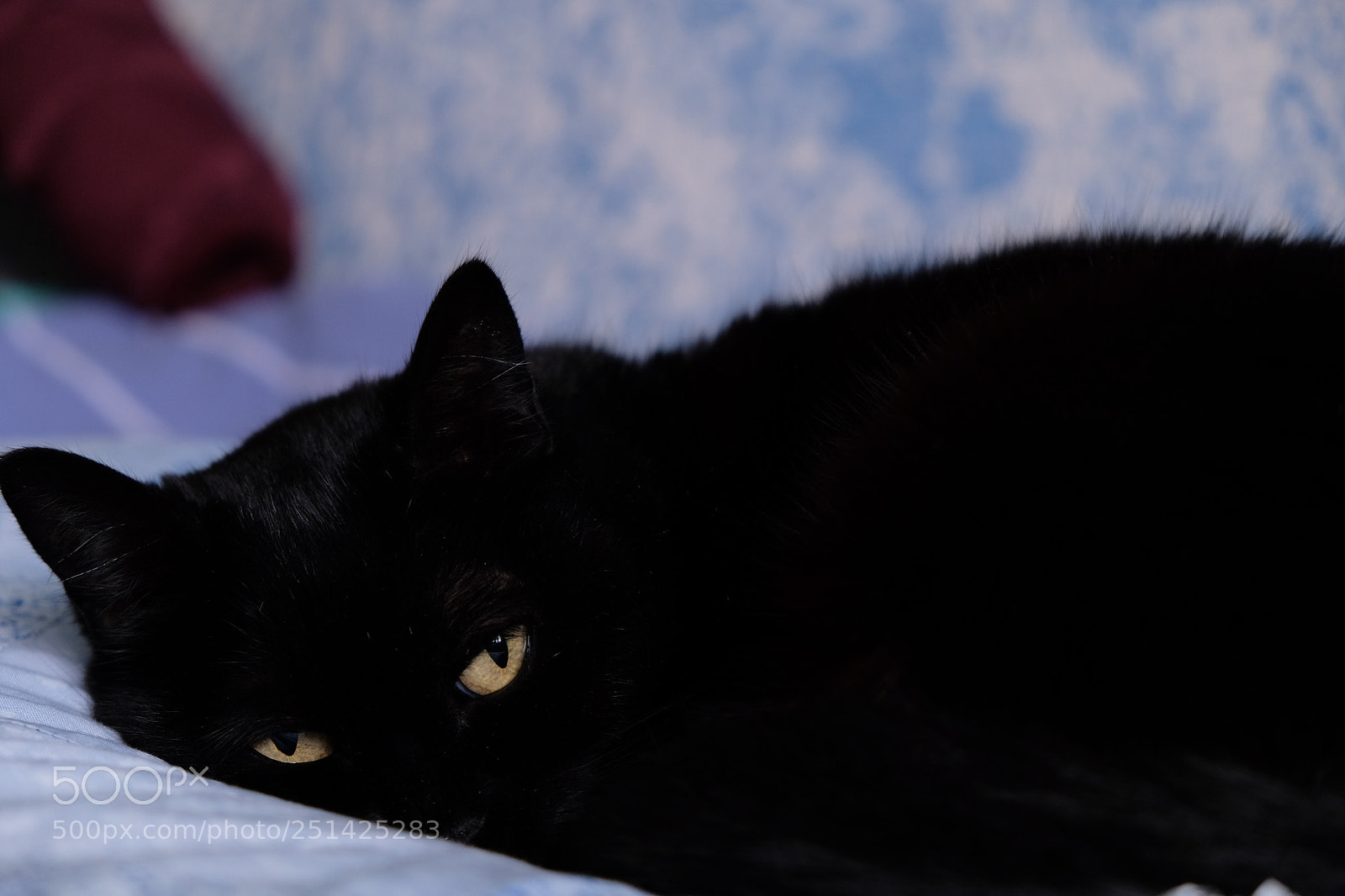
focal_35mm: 83
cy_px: 448
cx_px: 672
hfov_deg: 24.5
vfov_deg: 16.4
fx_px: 3100
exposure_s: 1/8
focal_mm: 55
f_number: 4
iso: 640
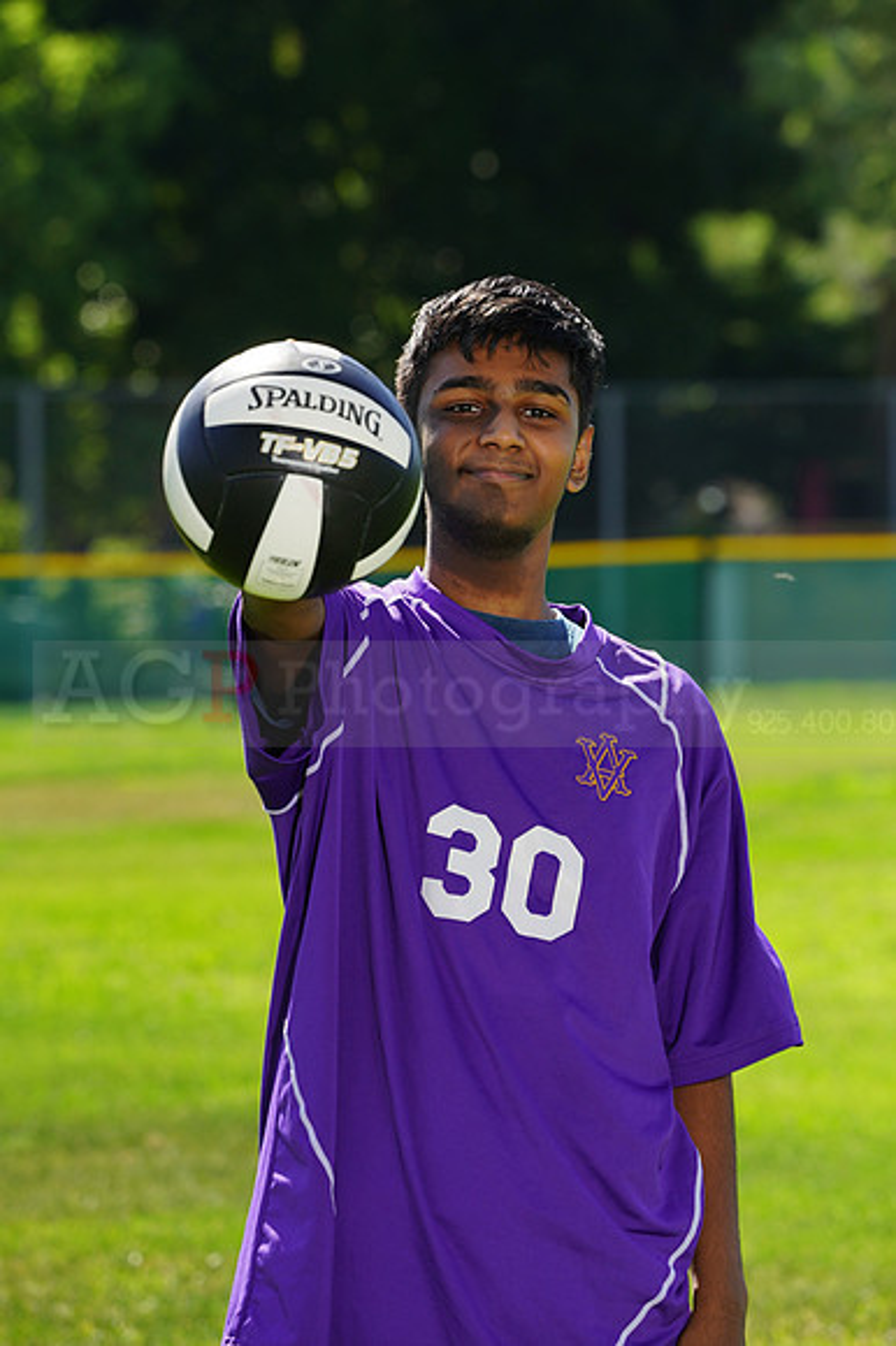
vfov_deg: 6.9
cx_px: 448
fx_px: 11213
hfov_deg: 4.6
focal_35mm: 300
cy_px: 673
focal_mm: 300
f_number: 11
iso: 200
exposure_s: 1/200
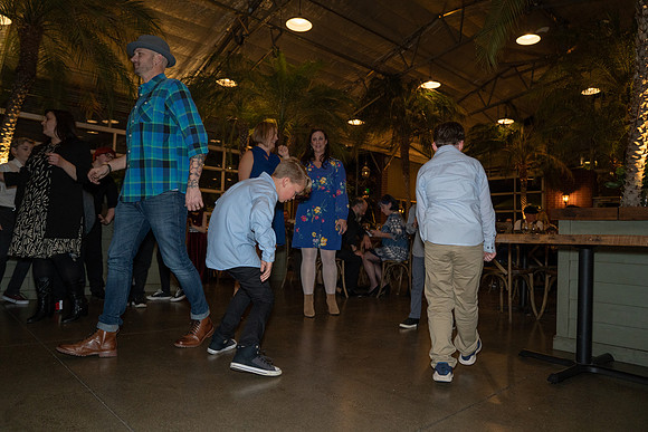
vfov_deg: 53.2
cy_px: 216
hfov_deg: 73.7
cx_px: 324
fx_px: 432
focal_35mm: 24
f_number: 2.8
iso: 2000
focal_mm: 24
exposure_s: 1/125
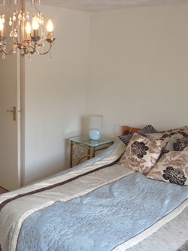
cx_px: 46
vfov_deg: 40.5
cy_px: 126
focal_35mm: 47
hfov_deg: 30.3
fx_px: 341
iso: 64
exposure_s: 1/120
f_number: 2.4
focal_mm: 4.28
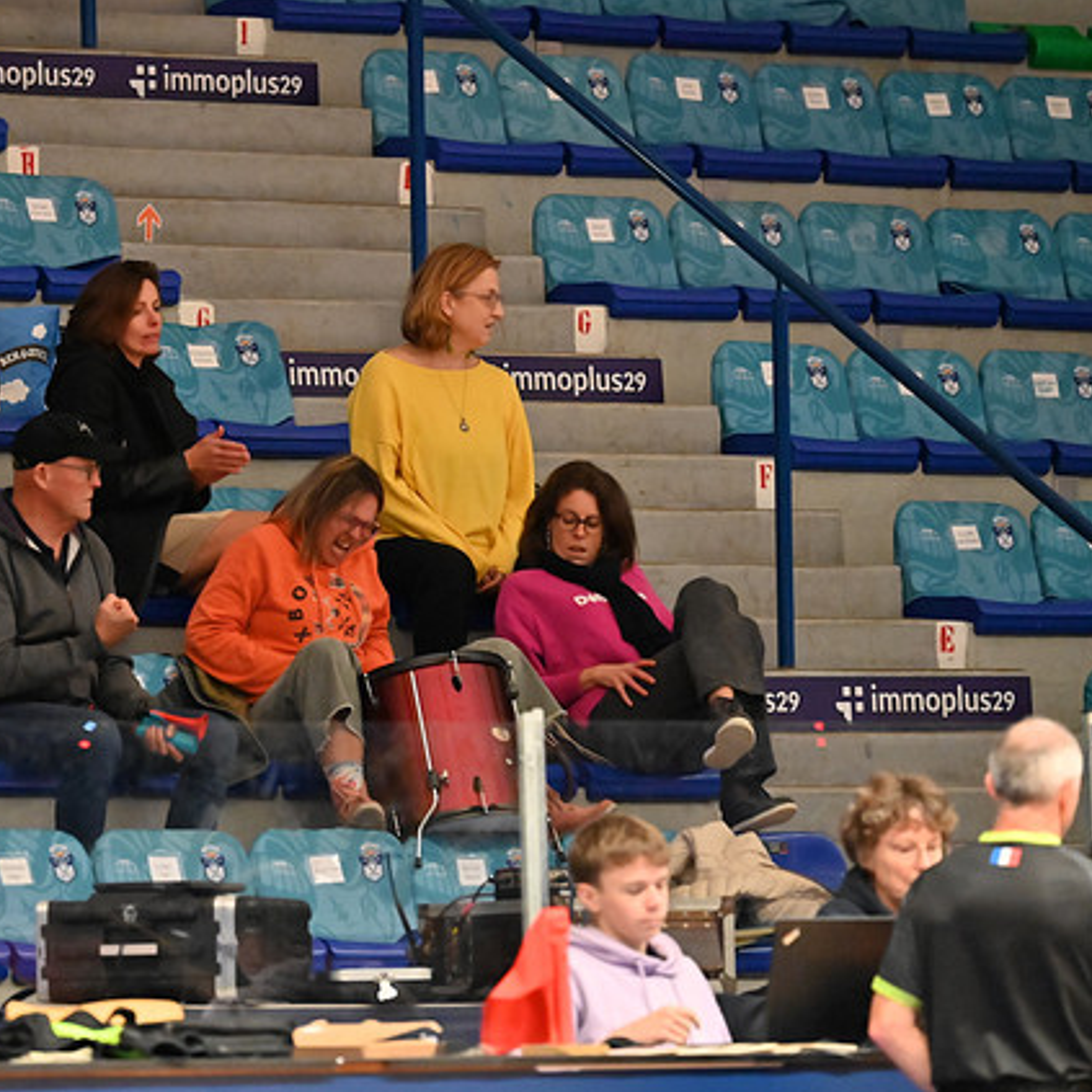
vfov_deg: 5.0
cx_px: 274
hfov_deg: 5.0
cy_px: 545
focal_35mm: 347
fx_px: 12385
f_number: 5.3
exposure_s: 1/160
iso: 6400
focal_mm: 270
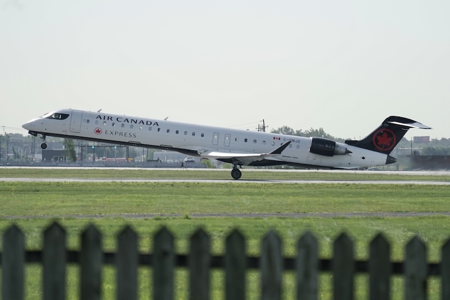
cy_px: 150
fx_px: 3749
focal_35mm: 300
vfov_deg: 4.6
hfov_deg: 6.9
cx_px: 225
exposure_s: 1/1600
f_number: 5.6
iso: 320
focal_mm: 300
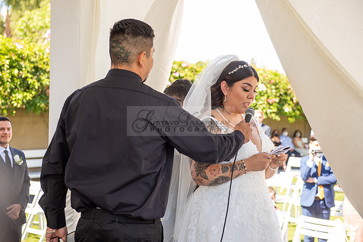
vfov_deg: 22.6
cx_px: 182
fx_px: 605
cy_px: 121
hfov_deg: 33.4
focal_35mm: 60
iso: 100
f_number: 4
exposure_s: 1/100
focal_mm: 60
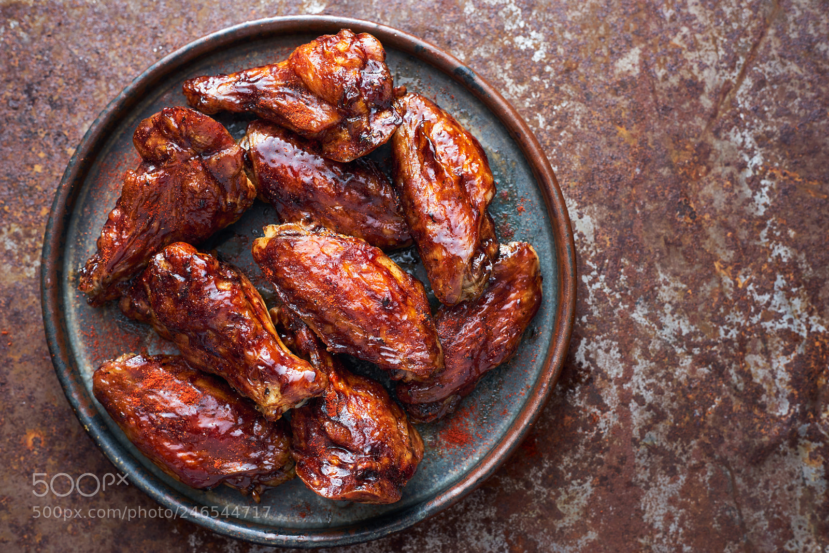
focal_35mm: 50
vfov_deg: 27.0
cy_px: 276
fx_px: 1151
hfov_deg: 39.6
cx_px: 414
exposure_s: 1/1.67
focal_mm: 50
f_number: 5.6
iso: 100
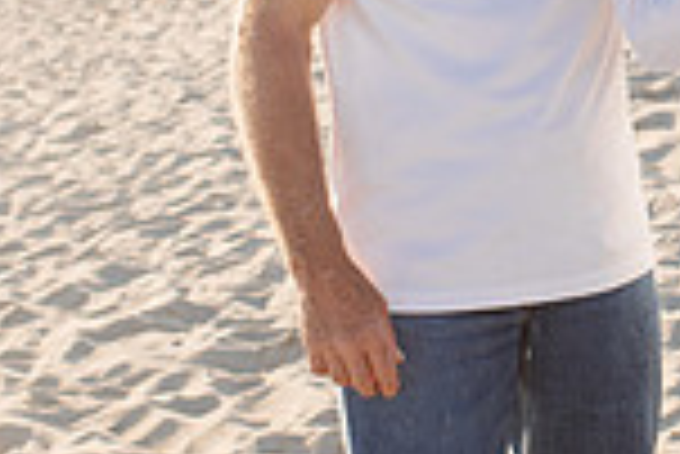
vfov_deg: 10.2
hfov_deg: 15.0
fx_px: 2533
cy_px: -25
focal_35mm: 134
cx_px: 716
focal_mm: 35
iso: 160
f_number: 4
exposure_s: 1/800
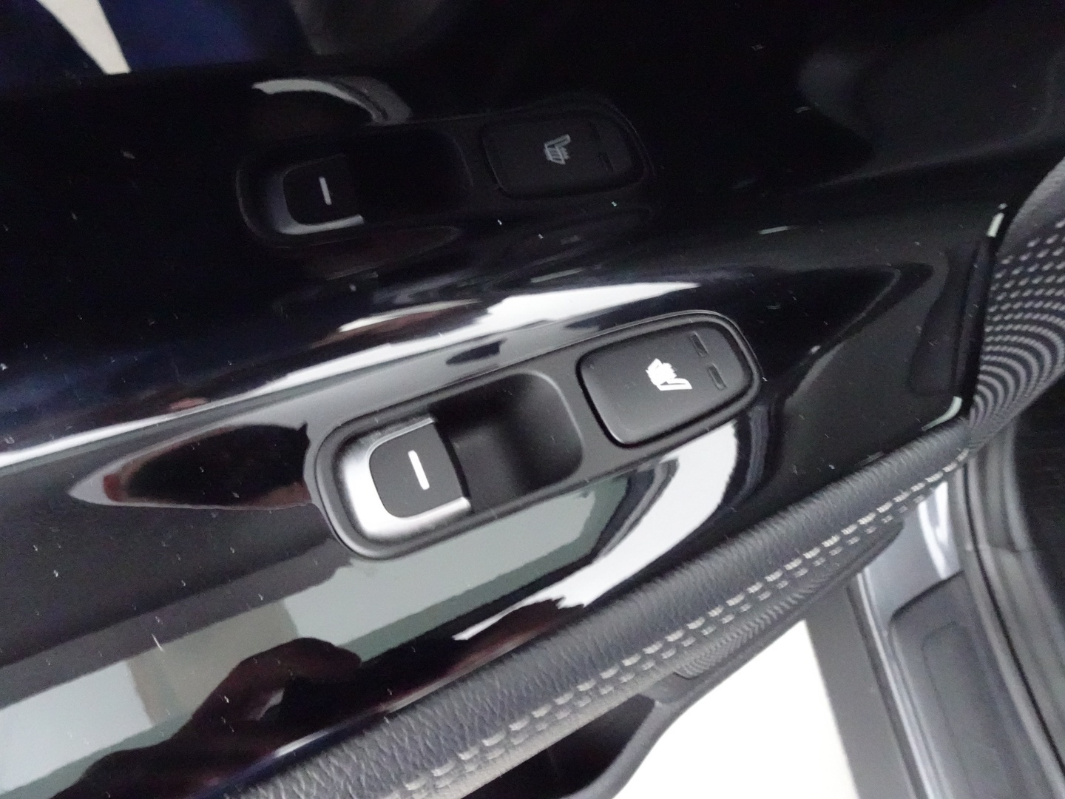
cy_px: 400
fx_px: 738
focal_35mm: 24
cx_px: 532
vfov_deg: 56.8
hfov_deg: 71.6
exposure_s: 1/6
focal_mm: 4.25
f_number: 3.5
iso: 3200
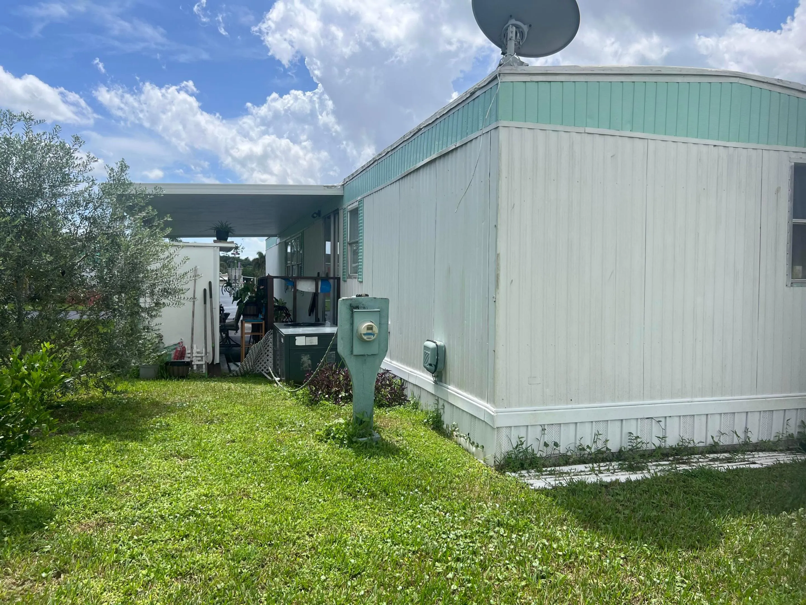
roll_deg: -0.7
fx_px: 605
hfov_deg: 67.3
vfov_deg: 53.1
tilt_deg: -2.7
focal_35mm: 26
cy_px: 302
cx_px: 403
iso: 50
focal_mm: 5.7
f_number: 1.5
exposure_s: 1/5319
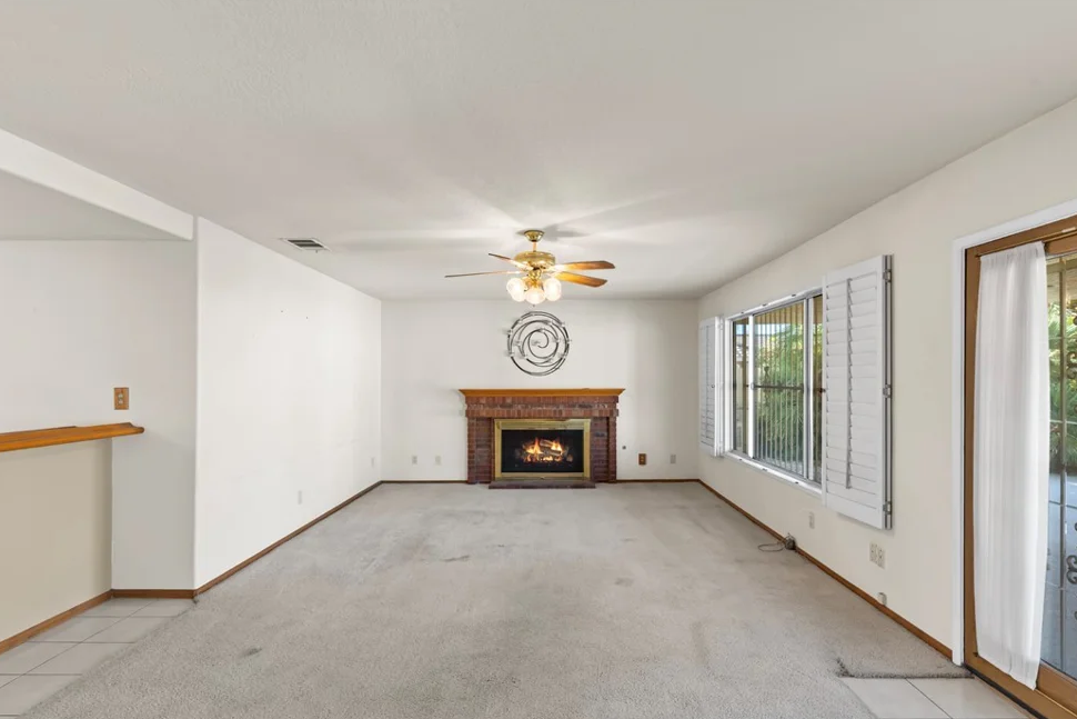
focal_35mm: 19
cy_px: 376
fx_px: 568
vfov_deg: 64.5
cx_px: 546
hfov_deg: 86.9
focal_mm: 18
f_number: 8
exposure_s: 1/4
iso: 400
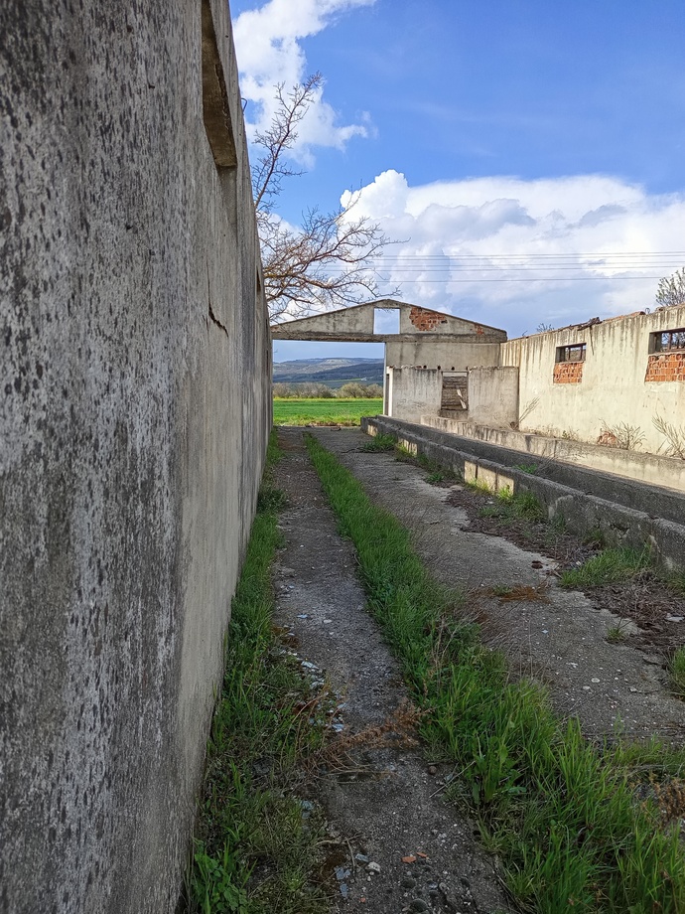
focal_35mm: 24
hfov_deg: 56.8
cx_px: 342
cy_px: 457
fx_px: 633
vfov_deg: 71.6
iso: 50
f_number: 1.7
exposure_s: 1/481
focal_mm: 5.24
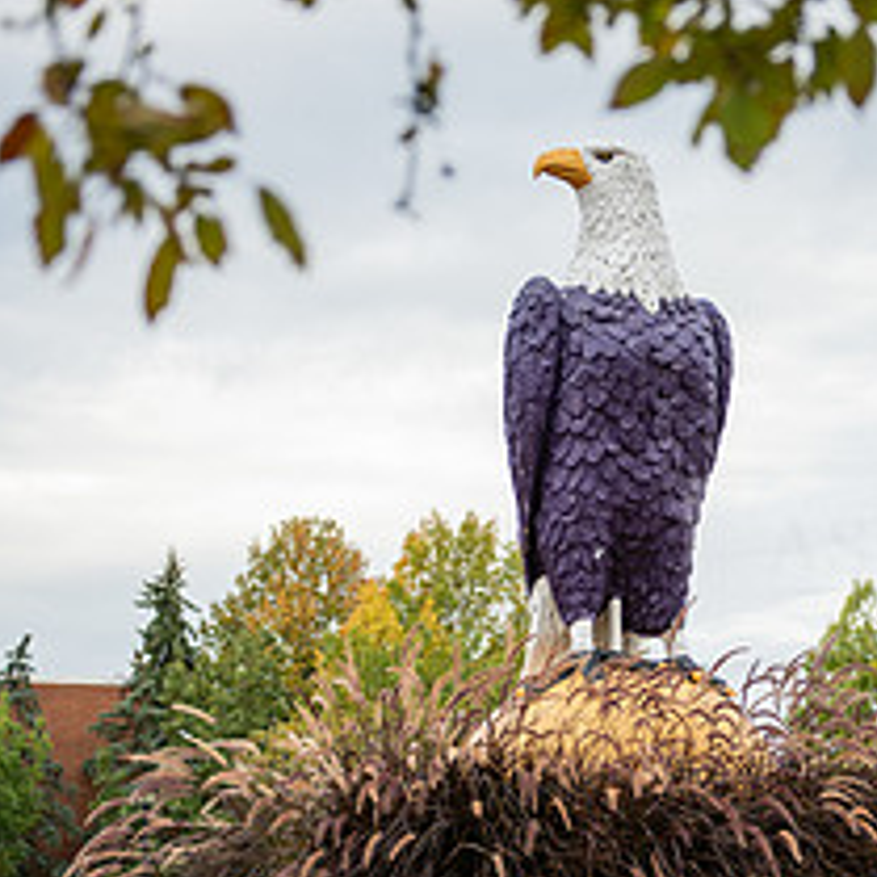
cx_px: 621
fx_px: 2522
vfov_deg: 19.5
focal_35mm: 88
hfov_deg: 19.6
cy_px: 739
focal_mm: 48
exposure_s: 1/320
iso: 125
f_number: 2.8
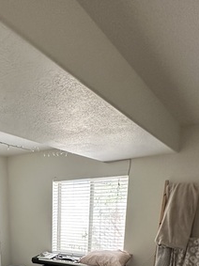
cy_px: 268
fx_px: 253
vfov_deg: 46.1
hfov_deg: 41.0
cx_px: 38
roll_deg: -0.5
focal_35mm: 33
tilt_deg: -13.0
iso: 320
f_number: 2.2
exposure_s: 1/99
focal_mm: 2.22
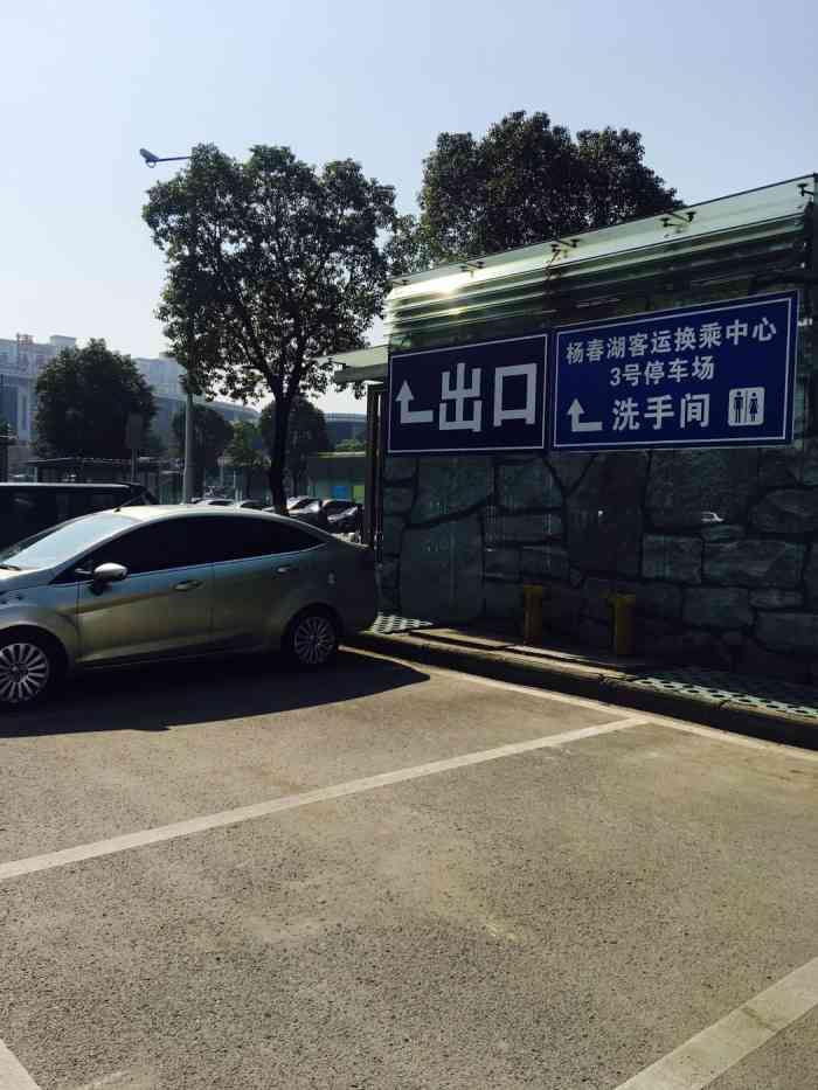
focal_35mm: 29
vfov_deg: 61.7
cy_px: 545
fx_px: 914
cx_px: 409
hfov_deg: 48.2
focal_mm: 4.15
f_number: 2.2
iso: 25
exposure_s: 1/3205
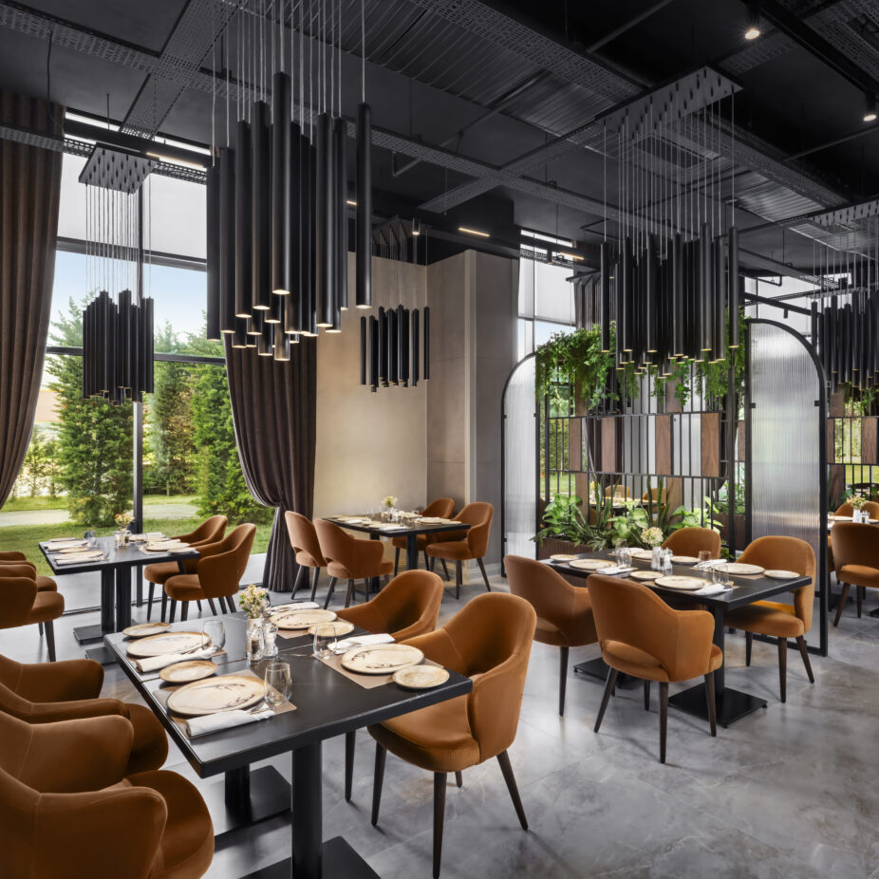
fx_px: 632
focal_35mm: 22
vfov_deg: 69.6
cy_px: 442
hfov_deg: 69.6
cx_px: 463
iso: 250
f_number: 14
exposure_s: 1/25
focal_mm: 23
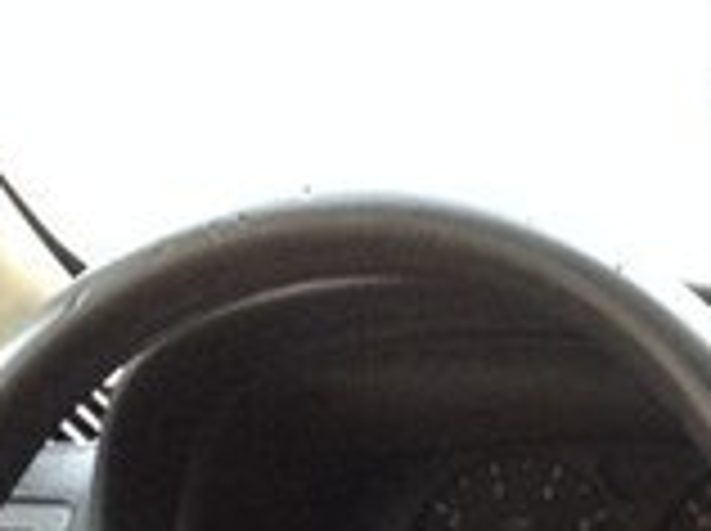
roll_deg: +0.8
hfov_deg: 14.2
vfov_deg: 10.0
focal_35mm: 138
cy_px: 1001
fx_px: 2830
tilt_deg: -20.7
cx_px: 644
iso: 200
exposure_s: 1/20
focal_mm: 4.12
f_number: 2.4
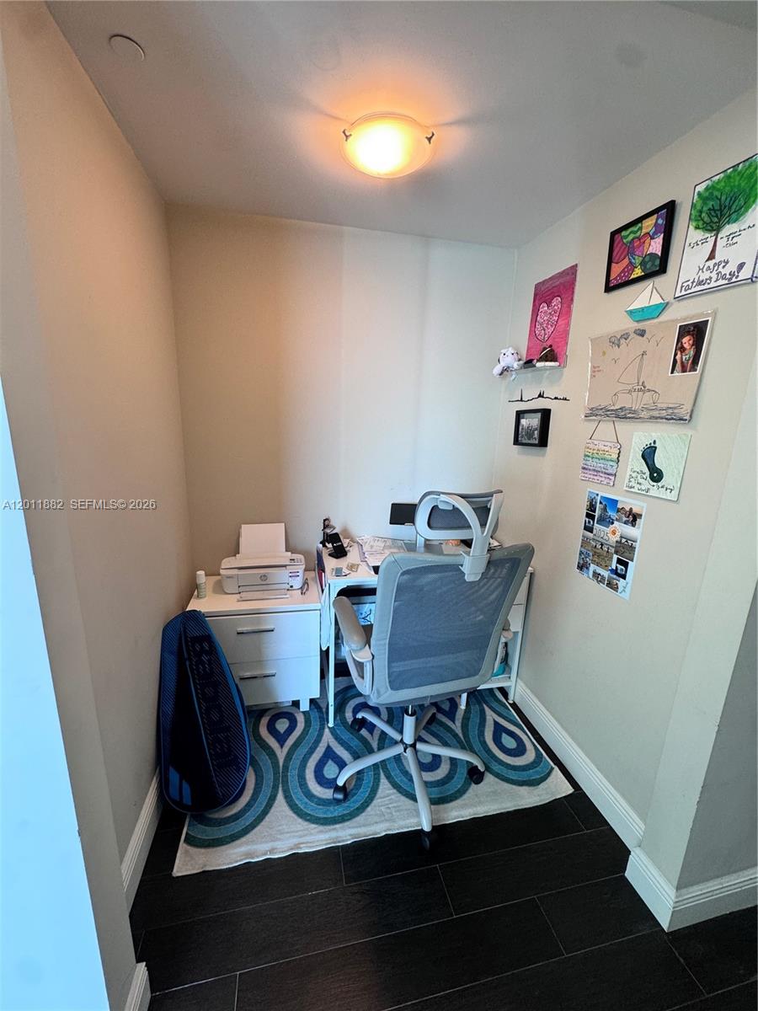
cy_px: 506
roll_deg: -1.0
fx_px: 409
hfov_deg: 85.7
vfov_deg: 102.1
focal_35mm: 14
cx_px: 379
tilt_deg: -12.8
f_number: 2.2
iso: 160
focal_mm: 2.22
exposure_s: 1/60
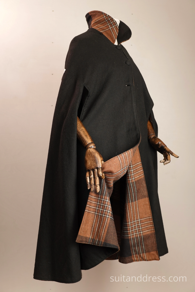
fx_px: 390
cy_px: 146
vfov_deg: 41.1
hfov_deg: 28.1
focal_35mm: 48
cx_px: 98
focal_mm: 32
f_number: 4.5
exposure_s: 1/80
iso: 400
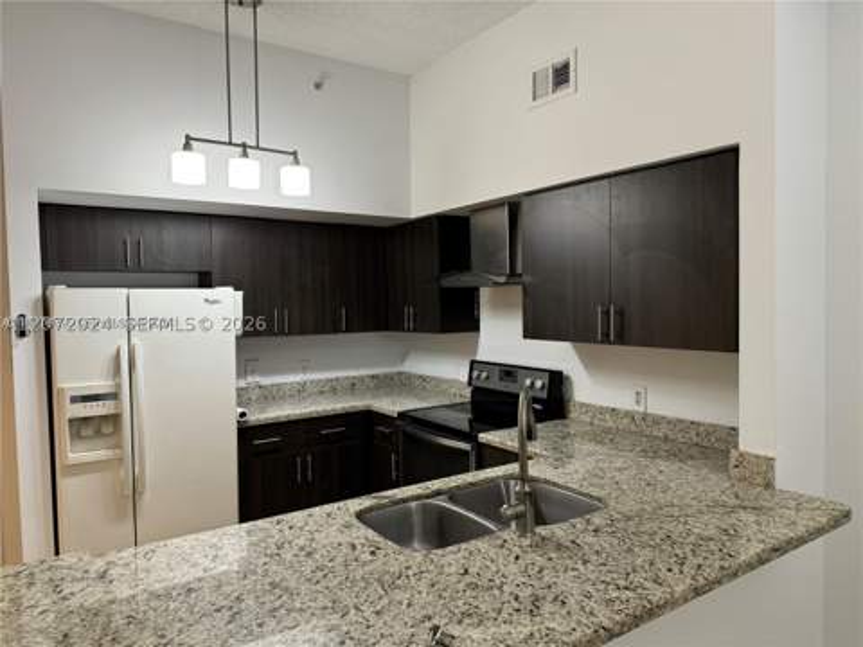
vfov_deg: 56.8
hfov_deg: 71.6
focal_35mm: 24
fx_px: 598
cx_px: 432
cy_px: 324
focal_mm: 6.76
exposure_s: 1/60
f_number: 1.78
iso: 250
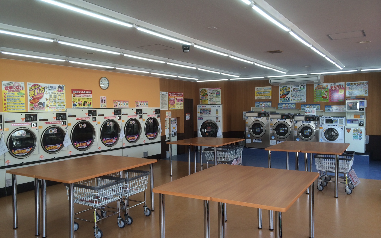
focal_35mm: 32
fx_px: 332
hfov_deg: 59.7
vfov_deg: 39.4
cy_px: 123
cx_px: 190
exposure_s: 1/175
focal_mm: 4.12
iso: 32
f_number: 2.2
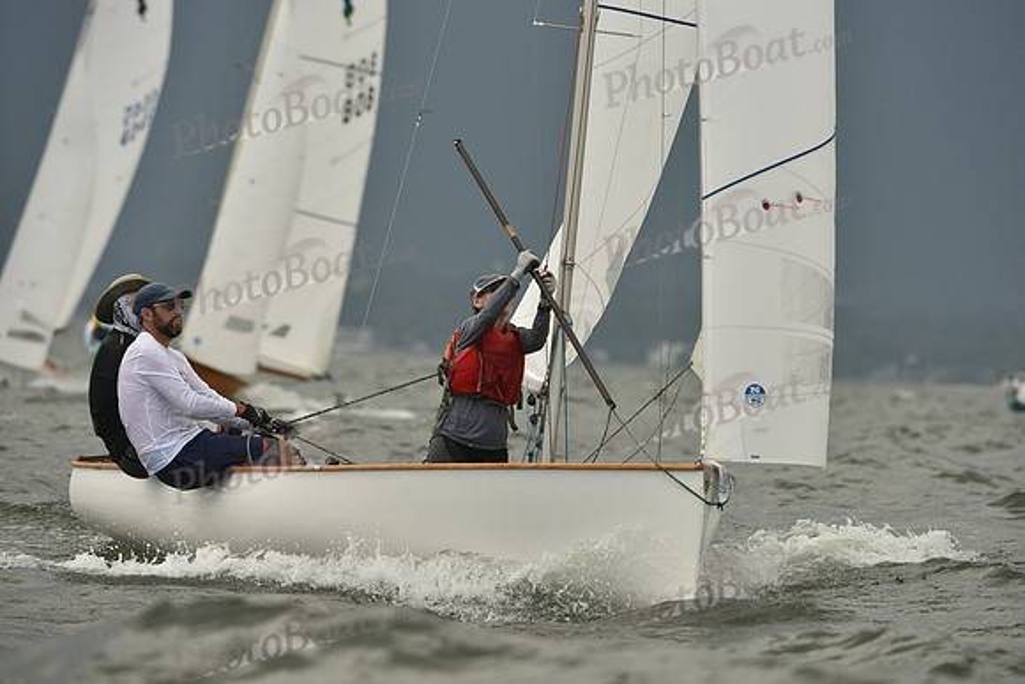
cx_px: 512
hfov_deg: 5.2
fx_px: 11391
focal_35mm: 400
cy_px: 342
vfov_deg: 3.4
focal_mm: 400
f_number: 7.1
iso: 320
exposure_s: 1/800
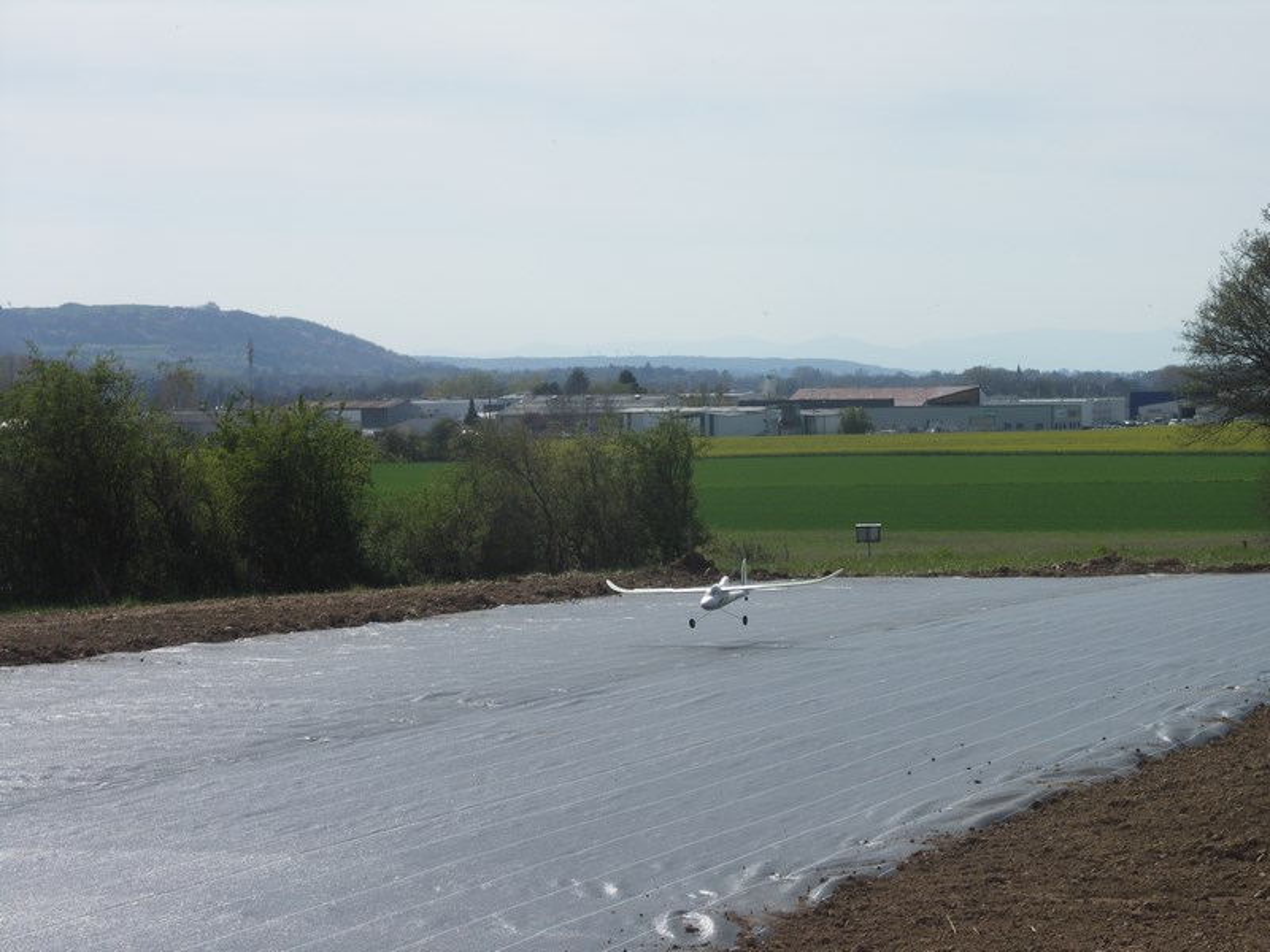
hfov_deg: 17.3
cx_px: 635
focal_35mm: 114
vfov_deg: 13.0
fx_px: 4182
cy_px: 476
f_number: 6.3
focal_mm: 29.5
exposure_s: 1/400
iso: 50
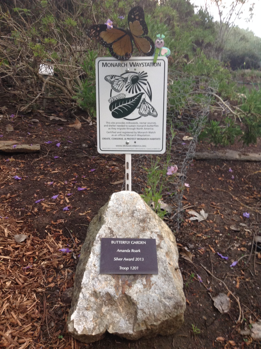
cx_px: 130
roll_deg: -1.1
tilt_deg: -12.3
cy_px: 174
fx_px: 333
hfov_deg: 42.8
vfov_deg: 55.4
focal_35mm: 33
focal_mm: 3.3
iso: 64
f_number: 2.4
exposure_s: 1/24
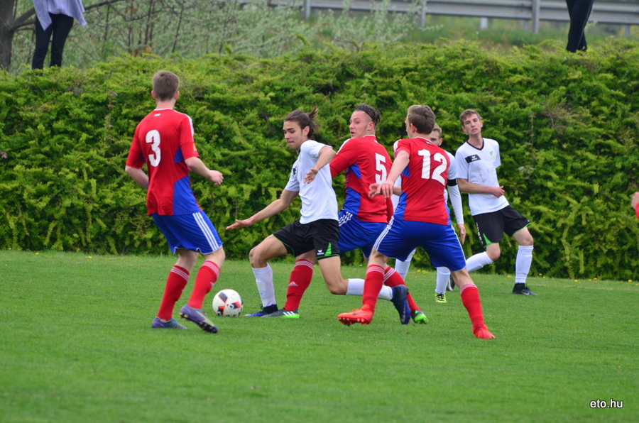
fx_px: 7173
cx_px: 320
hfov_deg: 5.1
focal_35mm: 405
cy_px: 212
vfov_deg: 3.4
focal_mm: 270
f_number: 5.6
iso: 640
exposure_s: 1/500
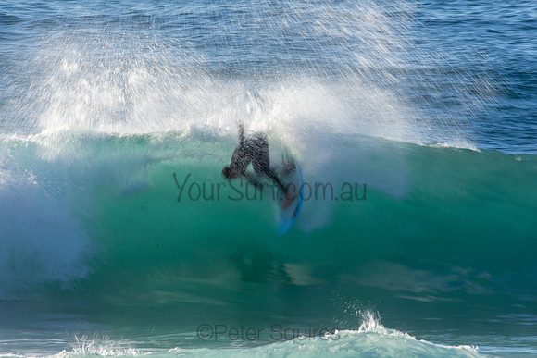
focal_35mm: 750
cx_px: 268
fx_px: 11190
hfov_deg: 2.7
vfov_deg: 1.8
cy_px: 179
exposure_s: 1/25
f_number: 22
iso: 100
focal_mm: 500
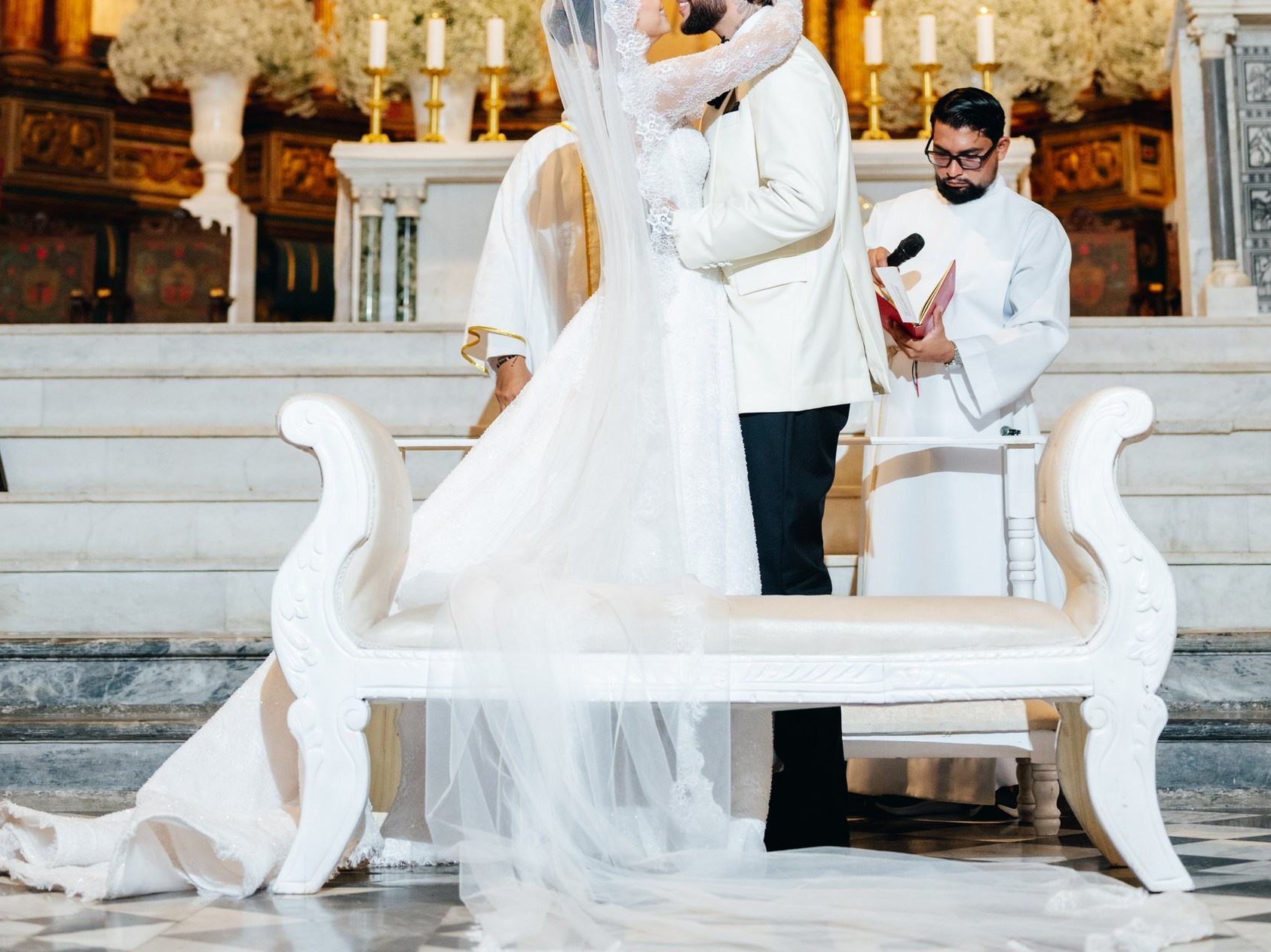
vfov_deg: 19.7
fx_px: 2680
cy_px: 48
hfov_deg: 26.7
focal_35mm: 73
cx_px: 637
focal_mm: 50
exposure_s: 1/200
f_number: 2.5
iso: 1600
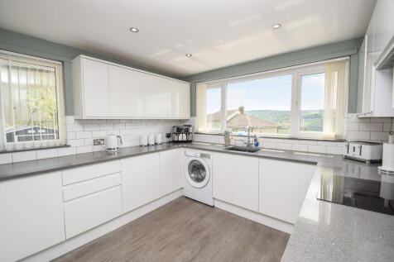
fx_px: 164
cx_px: 197
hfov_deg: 100.4
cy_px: 131
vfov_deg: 77.3
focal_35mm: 15
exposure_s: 1/200
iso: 110
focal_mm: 10
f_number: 5
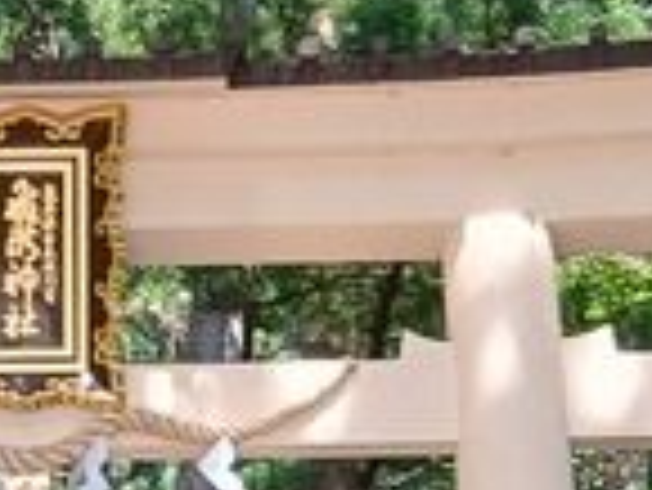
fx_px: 2752
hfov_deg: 13.3
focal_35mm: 146
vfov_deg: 9.5
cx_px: -11
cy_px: 955
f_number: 1.8
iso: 32
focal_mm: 3.86
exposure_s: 1/50
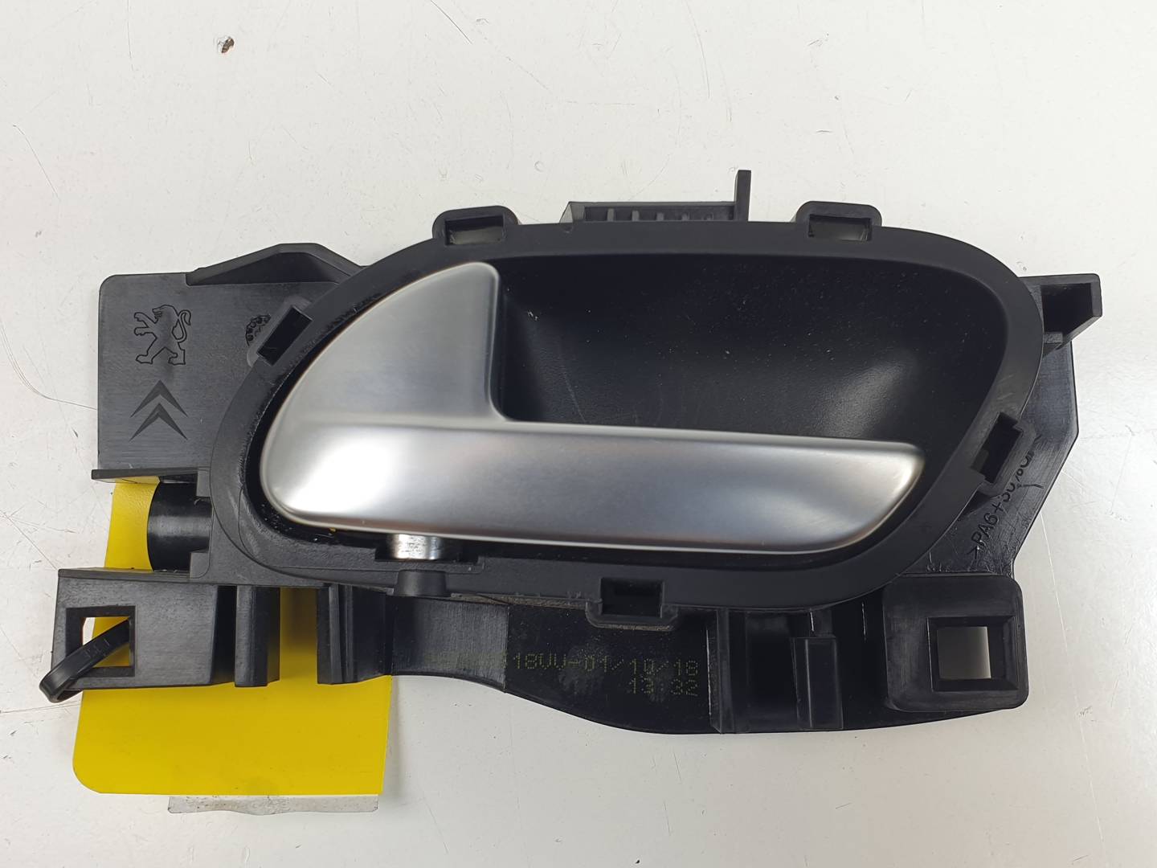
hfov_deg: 67.3
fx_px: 869
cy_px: 434
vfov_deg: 53.1
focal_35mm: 26
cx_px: 578
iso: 50
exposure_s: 1/121
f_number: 2.4
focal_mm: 4.3
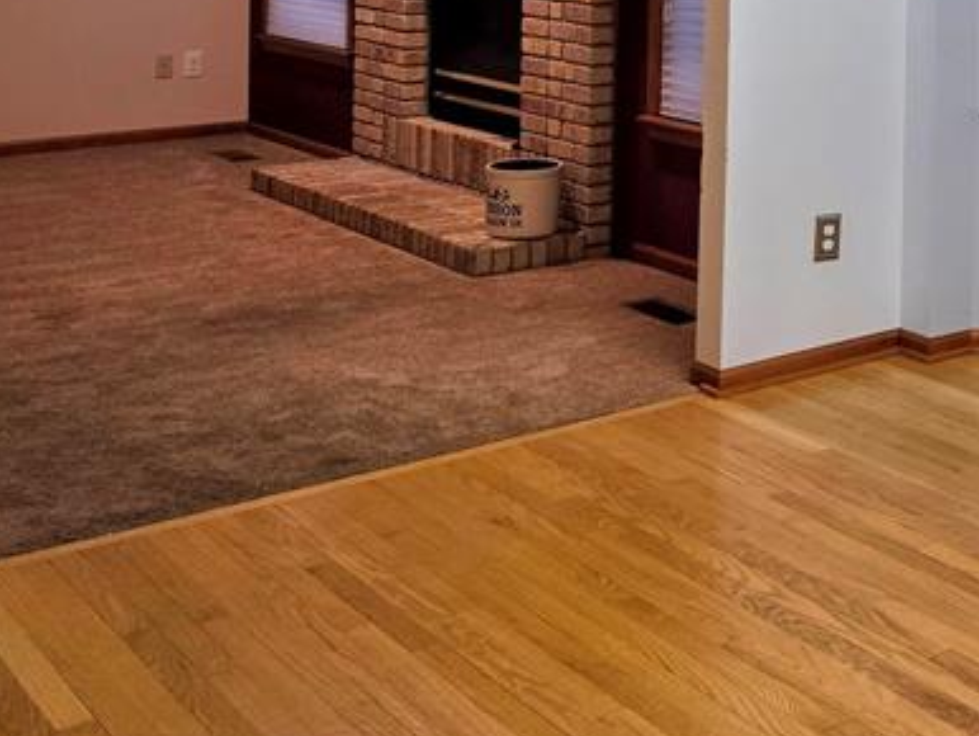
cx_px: 1106
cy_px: -79
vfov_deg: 22.6
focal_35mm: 61
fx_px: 1726
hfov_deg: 28.4
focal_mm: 6.3
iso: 125
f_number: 1.7
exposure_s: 1/120
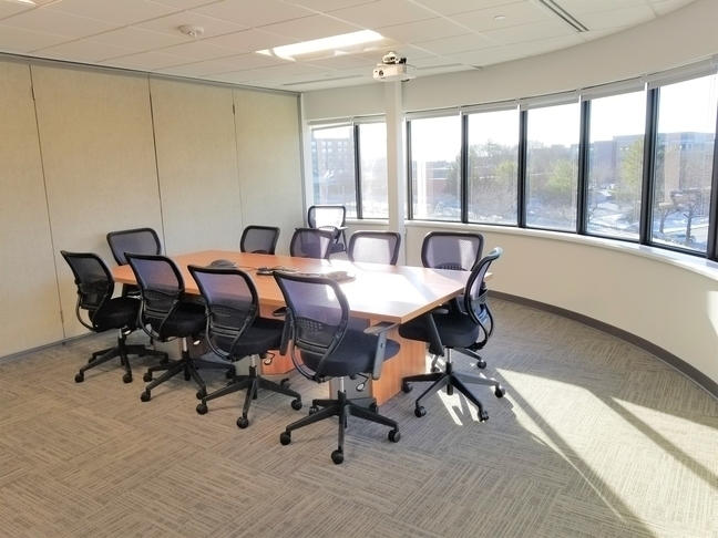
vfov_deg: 53.1
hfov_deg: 67.3
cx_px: 359
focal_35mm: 26
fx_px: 539
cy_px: 269
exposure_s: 1/120
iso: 80
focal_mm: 4.25
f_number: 1.7
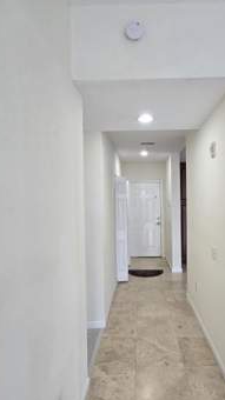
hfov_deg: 55.3
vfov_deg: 86.6
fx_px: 212
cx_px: 138
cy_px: 202
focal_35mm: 20
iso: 125
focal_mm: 2.2
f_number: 2.2
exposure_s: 1/60
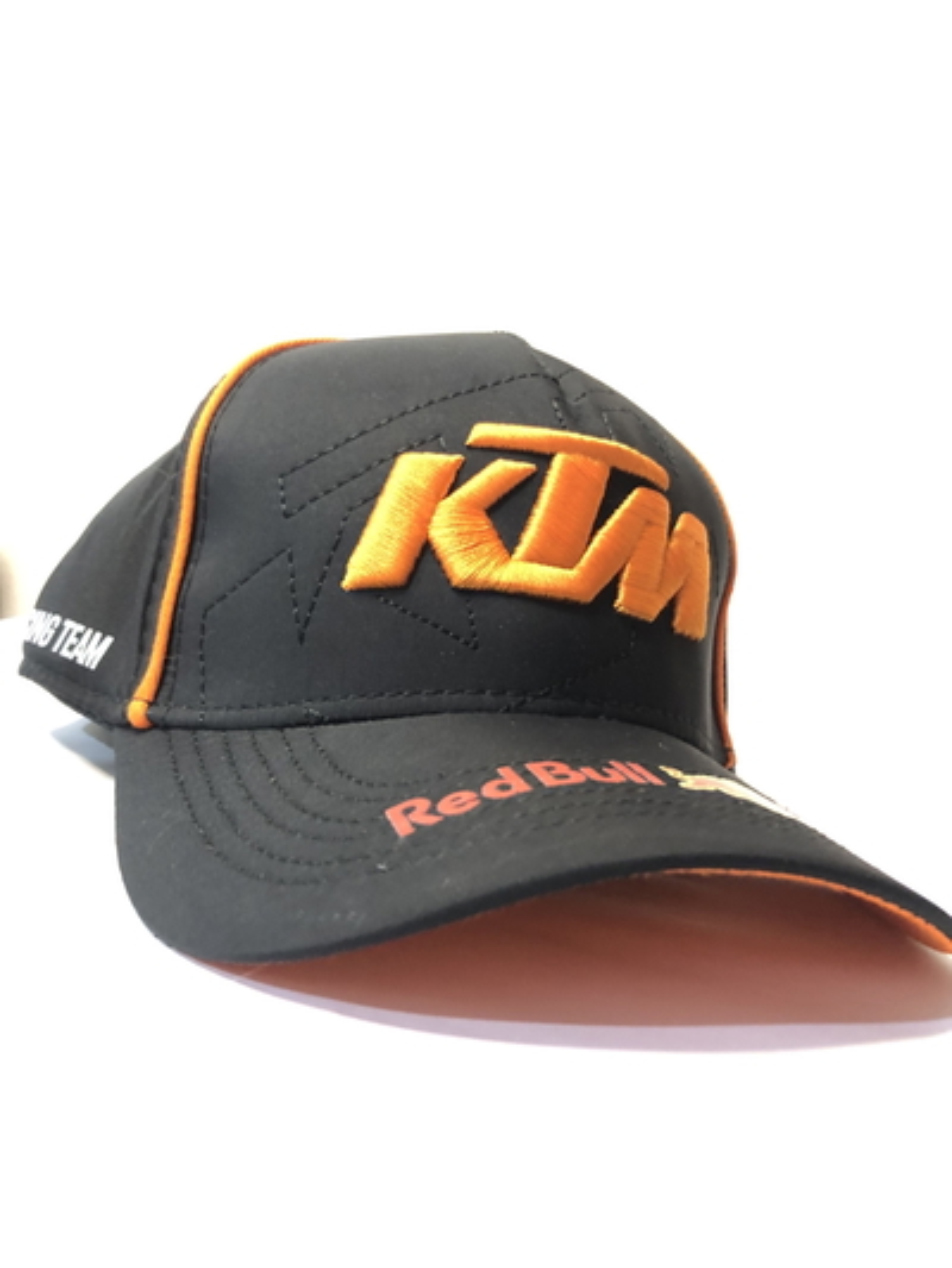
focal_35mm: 28
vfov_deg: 63.4
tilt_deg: -6.4
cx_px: 476
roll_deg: -4.2
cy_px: 634
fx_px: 1026
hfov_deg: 49.8
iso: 100
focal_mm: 3.99
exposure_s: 1/5
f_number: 1.8
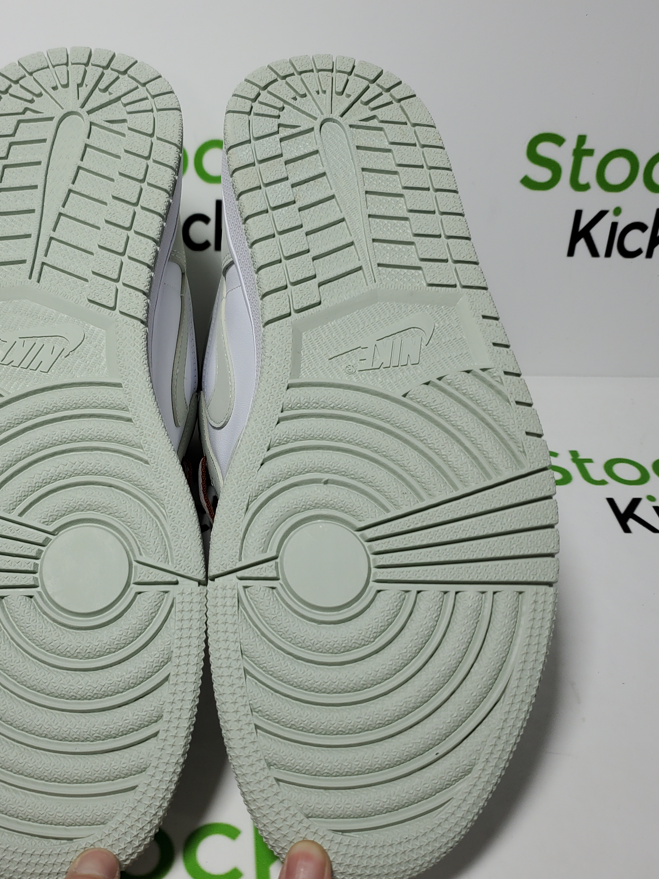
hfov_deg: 40.4
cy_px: 440
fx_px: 888
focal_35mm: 35
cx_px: 241
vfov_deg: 52.6
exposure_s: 1/647
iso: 50
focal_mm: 4.3
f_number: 1.5
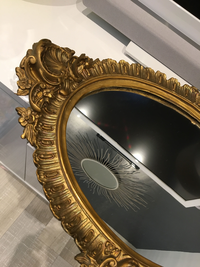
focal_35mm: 29
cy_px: 134
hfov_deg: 48.2
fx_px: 223
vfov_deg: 61.7
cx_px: 100
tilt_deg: -57.4
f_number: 2.2
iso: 125
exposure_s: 1/33
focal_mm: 4.15
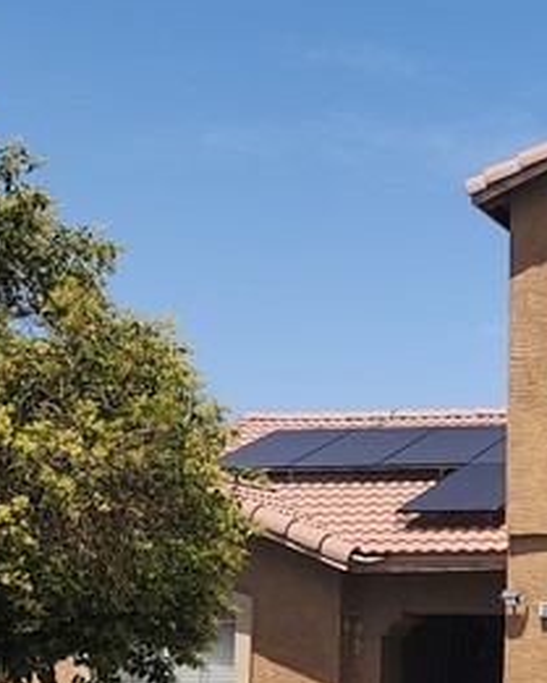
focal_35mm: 88
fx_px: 1780
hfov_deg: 16.1
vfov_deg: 21.5
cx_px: 803
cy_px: 531
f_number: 1.8
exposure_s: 1/1457
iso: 12
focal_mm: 6.4
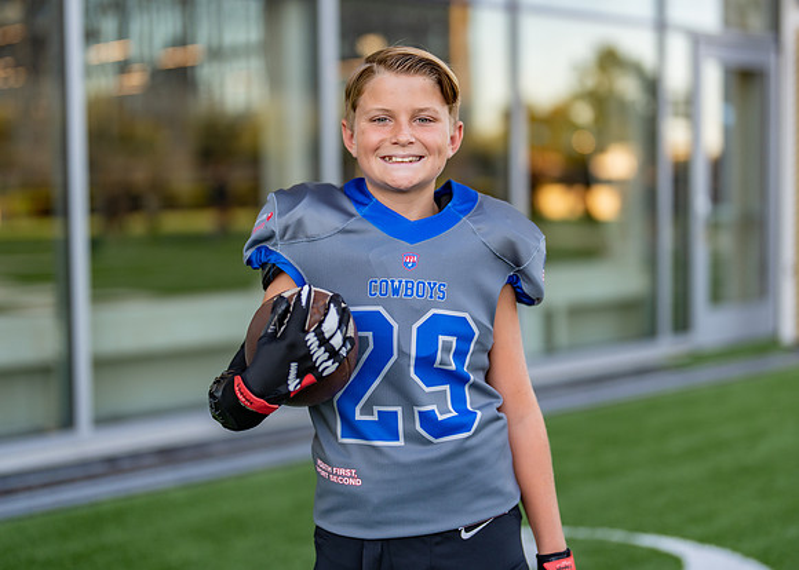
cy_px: 262
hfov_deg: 33.1
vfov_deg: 24.0
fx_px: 1343
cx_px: 423
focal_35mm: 59
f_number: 1.2
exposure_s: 1/640
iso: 100
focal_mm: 50
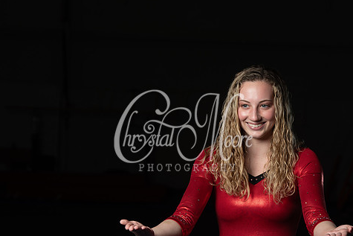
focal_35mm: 165
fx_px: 1618
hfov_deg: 12.4
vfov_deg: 8.3
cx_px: 195
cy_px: 123
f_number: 9
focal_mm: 135
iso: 100
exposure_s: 1/250
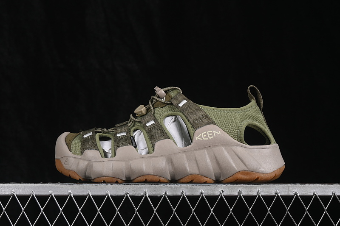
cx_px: 170
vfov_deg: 18.2
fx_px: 708
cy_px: 113
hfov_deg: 27.0
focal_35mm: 75
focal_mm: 50
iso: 160
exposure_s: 1/80
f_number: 8
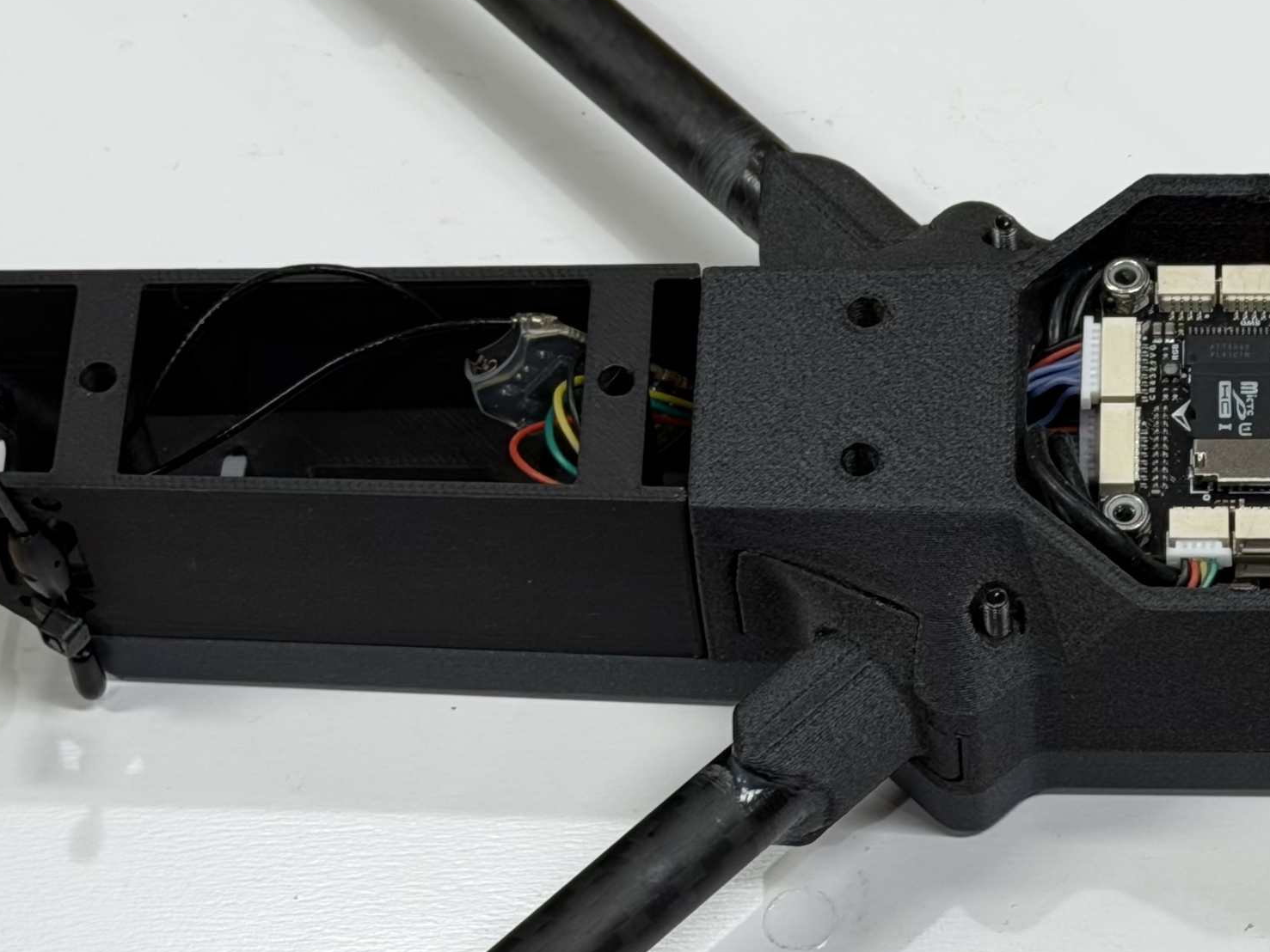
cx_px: 1035
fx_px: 4807
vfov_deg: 11.3
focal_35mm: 131
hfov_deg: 15.0
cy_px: 530
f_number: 1.78
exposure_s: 1/120
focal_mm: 6.76
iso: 80
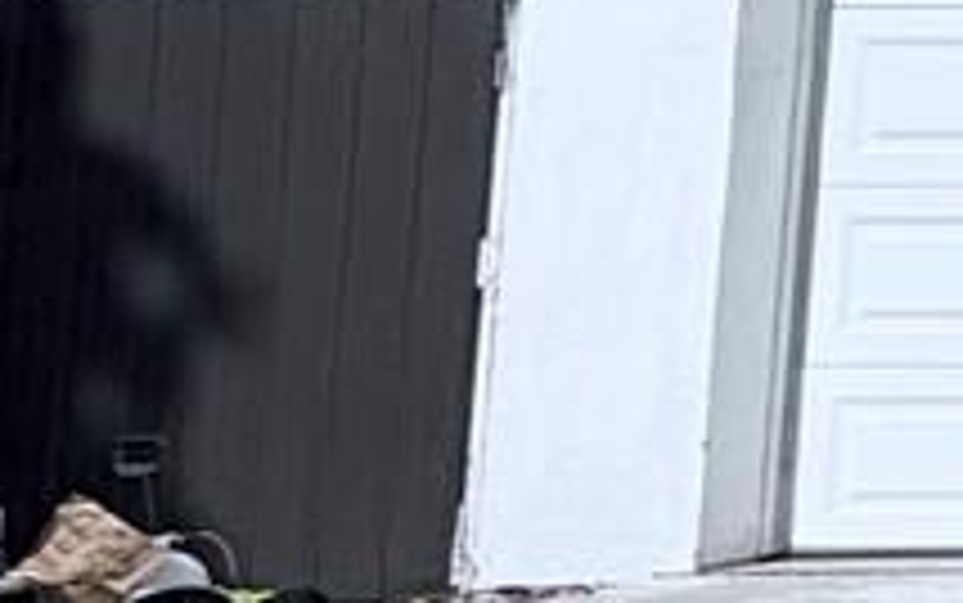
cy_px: -63
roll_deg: +0.6
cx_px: 3388
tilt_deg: +5.5
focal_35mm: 111
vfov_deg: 11.6
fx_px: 2915
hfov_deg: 9.5
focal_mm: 2.22
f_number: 2.2
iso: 20
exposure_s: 1/2024
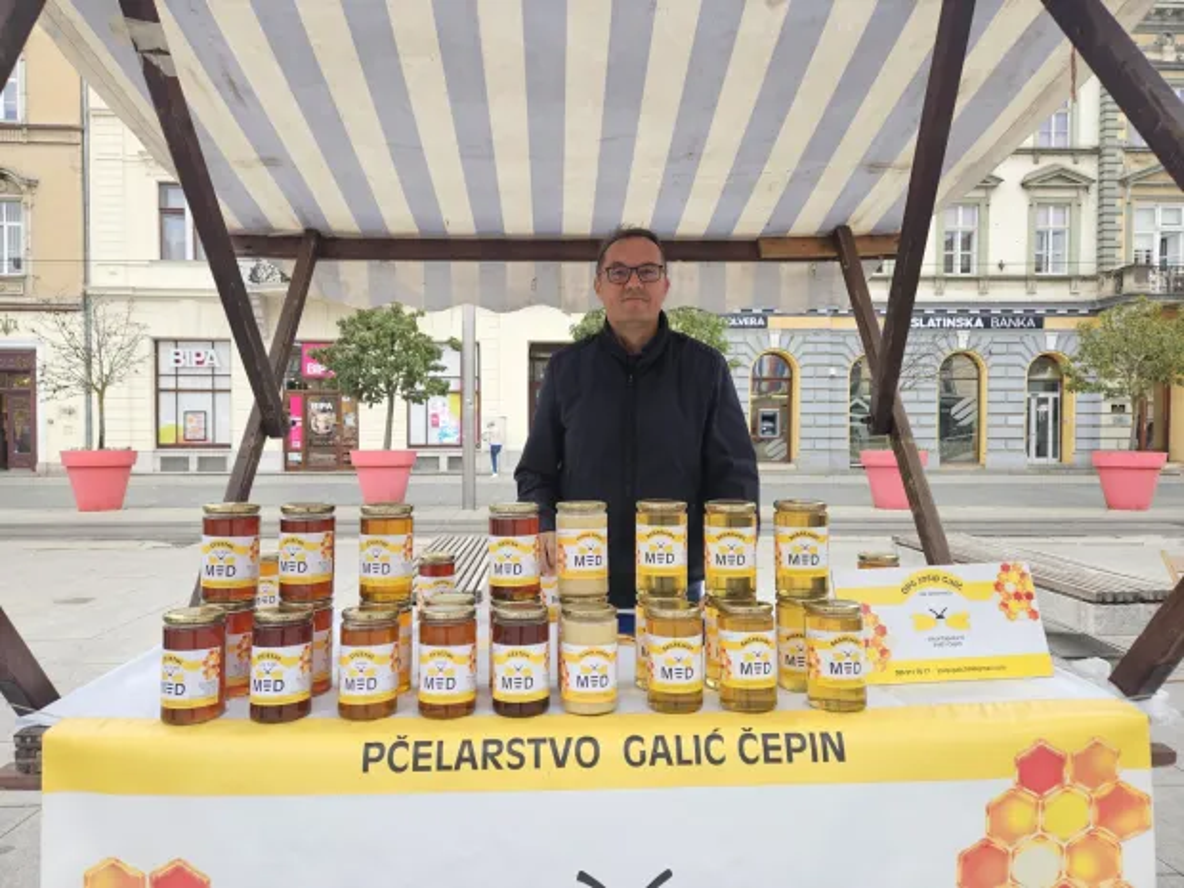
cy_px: 444
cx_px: 592
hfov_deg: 73.9
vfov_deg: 58.9
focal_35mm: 23
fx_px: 787
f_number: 1.8
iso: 50
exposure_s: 1/180
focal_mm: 5.4
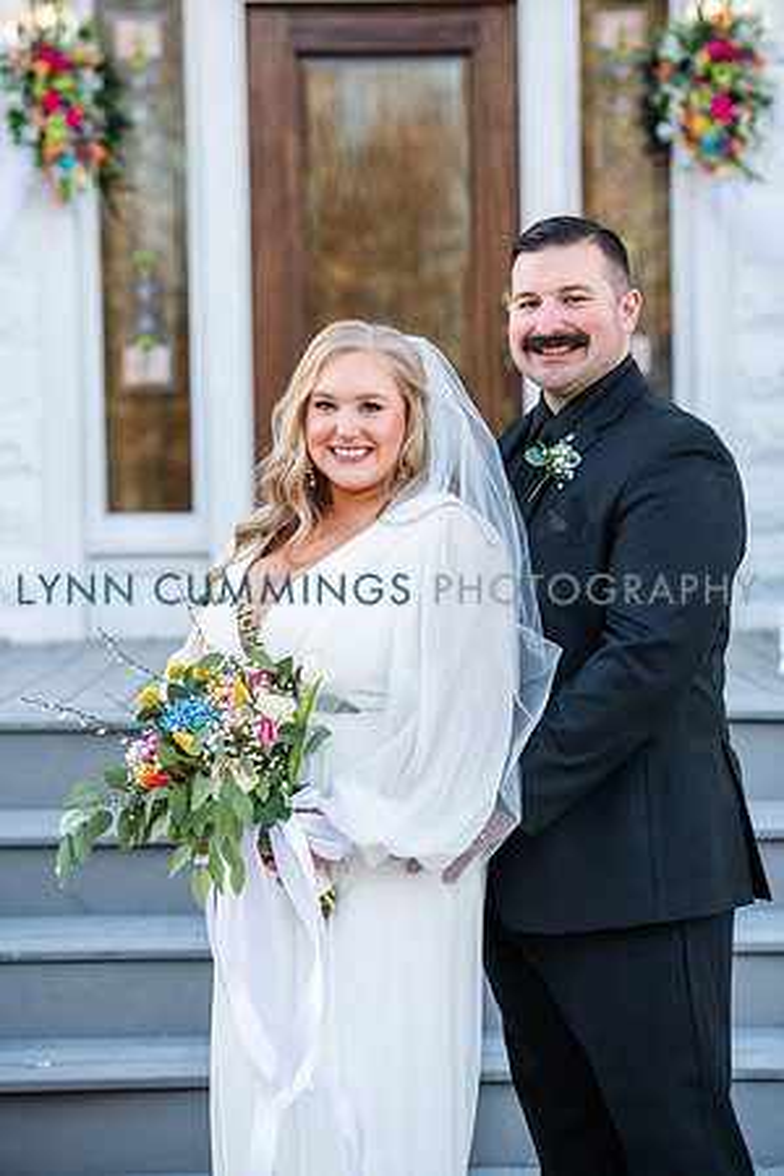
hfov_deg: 13.7
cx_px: 392
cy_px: 588
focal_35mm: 100
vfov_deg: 20.4
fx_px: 3266
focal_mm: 100
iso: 200
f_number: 3.5
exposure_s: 1/250
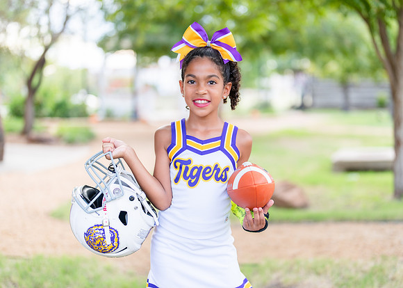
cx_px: 218
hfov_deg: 36.3
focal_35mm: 54
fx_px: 614
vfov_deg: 26.4
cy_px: 144
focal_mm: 50
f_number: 1.2
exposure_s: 1/400
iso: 100
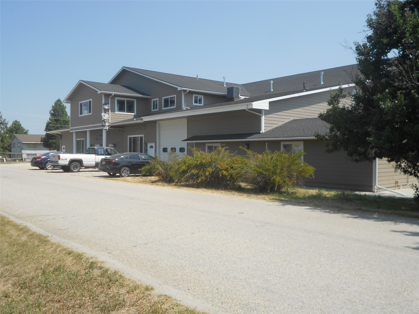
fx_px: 387
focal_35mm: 32
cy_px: 157
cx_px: 210
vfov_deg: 44.2
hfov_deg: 56.8
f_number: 3.6
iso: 80
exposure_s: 1/800
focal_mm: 5.8
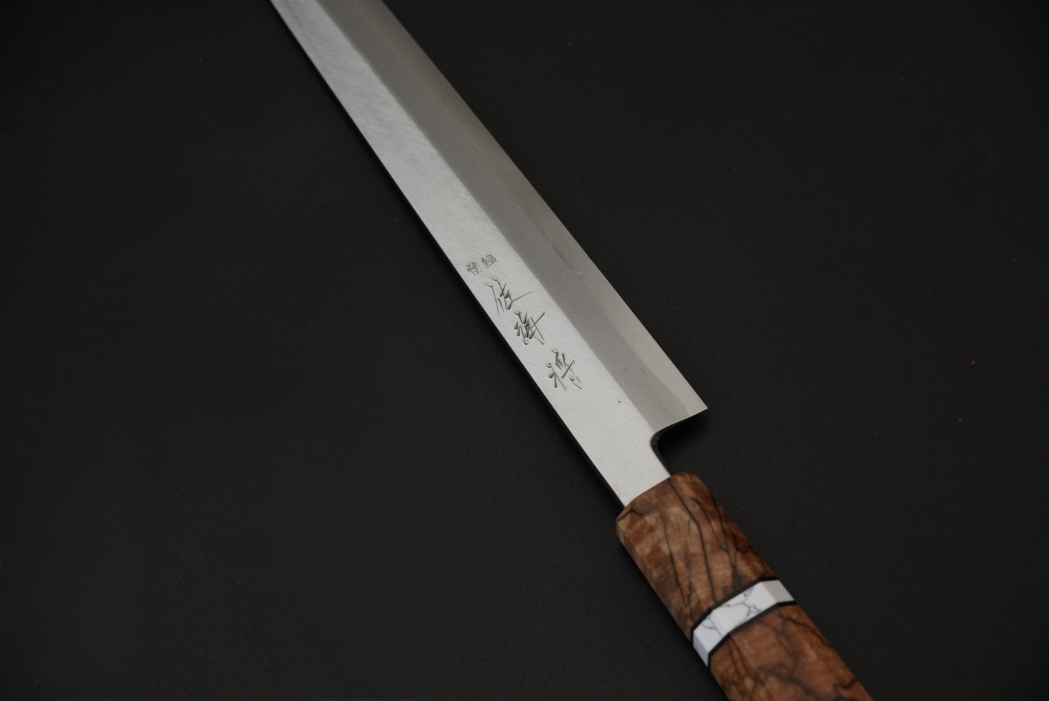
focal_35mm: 75
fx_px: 2187
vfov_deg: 18.2
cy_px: 350
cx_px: 524
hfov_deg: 27.0
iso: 1250
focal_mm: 50
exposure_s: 1/160
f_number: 5.6
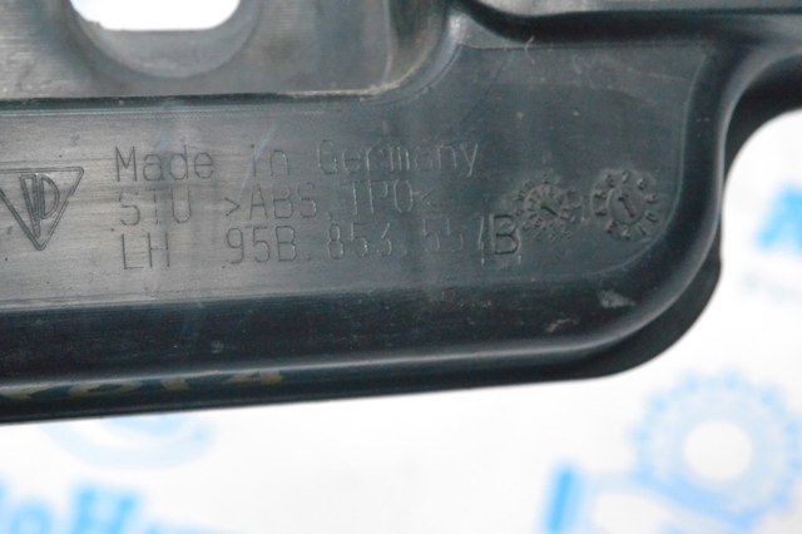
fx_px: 1837
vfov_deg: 16.5
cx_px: 401
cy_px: 267
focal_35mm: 82
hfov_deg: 24.6
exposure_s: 1/160
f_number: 10
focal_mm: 55
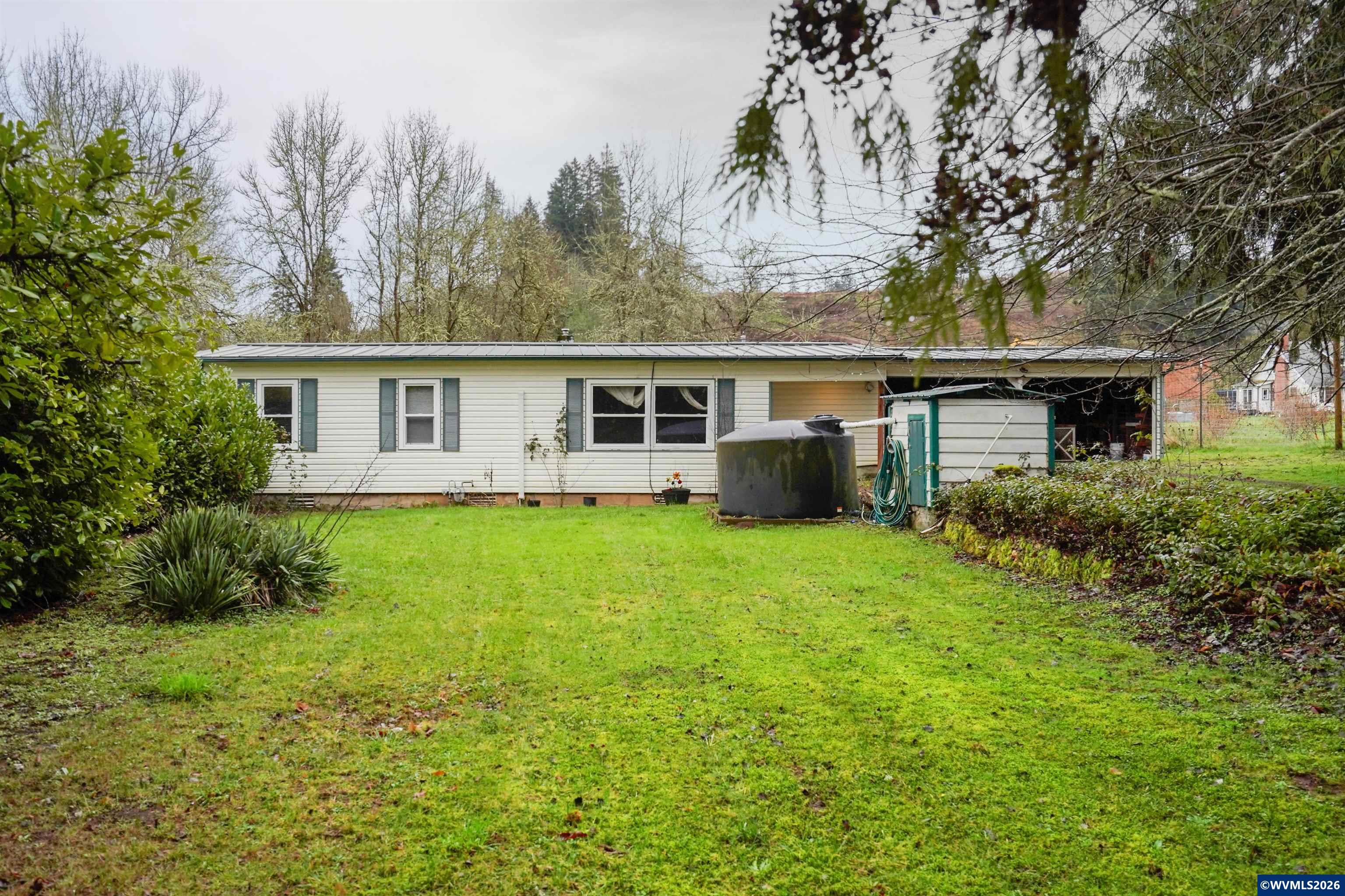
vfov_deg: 47.9
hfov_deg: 67.4
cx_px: 672
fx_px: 1009
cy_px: 448
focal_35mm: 27
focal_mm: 27
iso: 640
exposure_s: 1/1000
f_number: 8
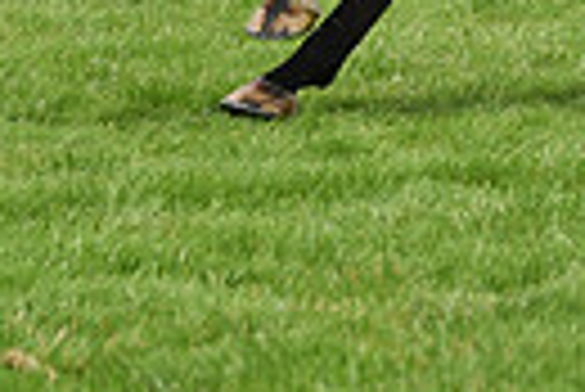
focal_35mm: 438
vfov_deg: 3.1
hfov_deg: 4.7
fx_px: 7125
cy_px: -439
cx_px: 558
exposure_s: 1/2000
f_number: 5.6
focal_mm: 98
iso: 400
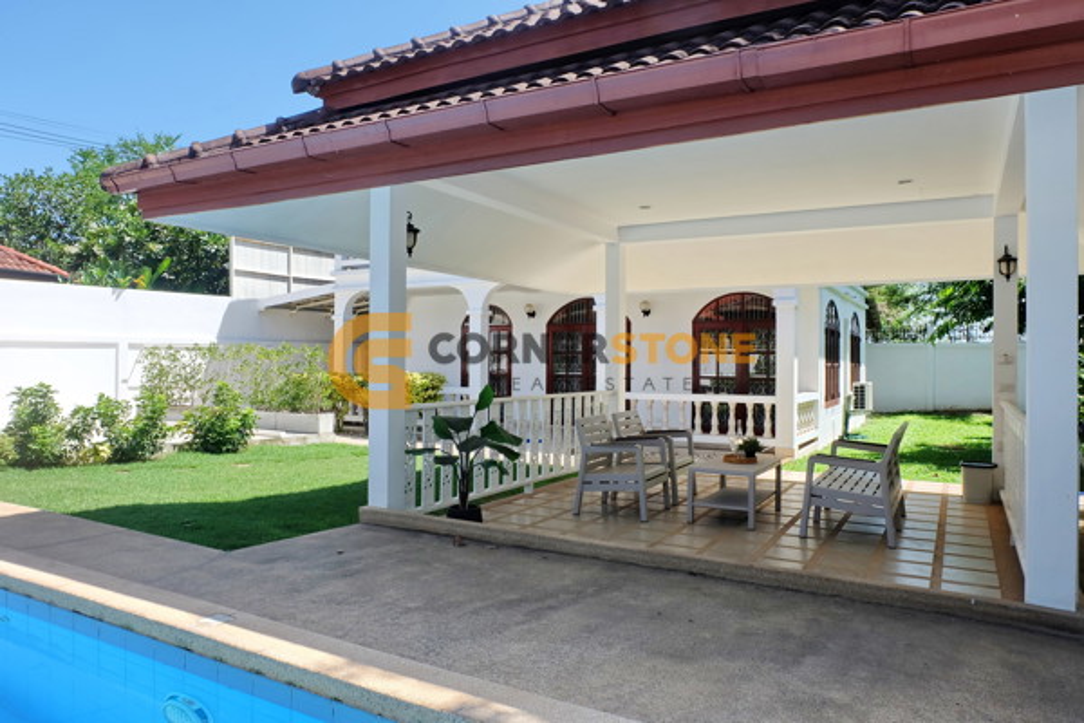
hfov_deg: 73.7
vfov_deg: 53.1
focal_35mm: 24
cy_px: 362
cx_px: 542
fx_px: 723
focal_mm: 16
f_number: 11
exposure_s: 1/125
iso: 200
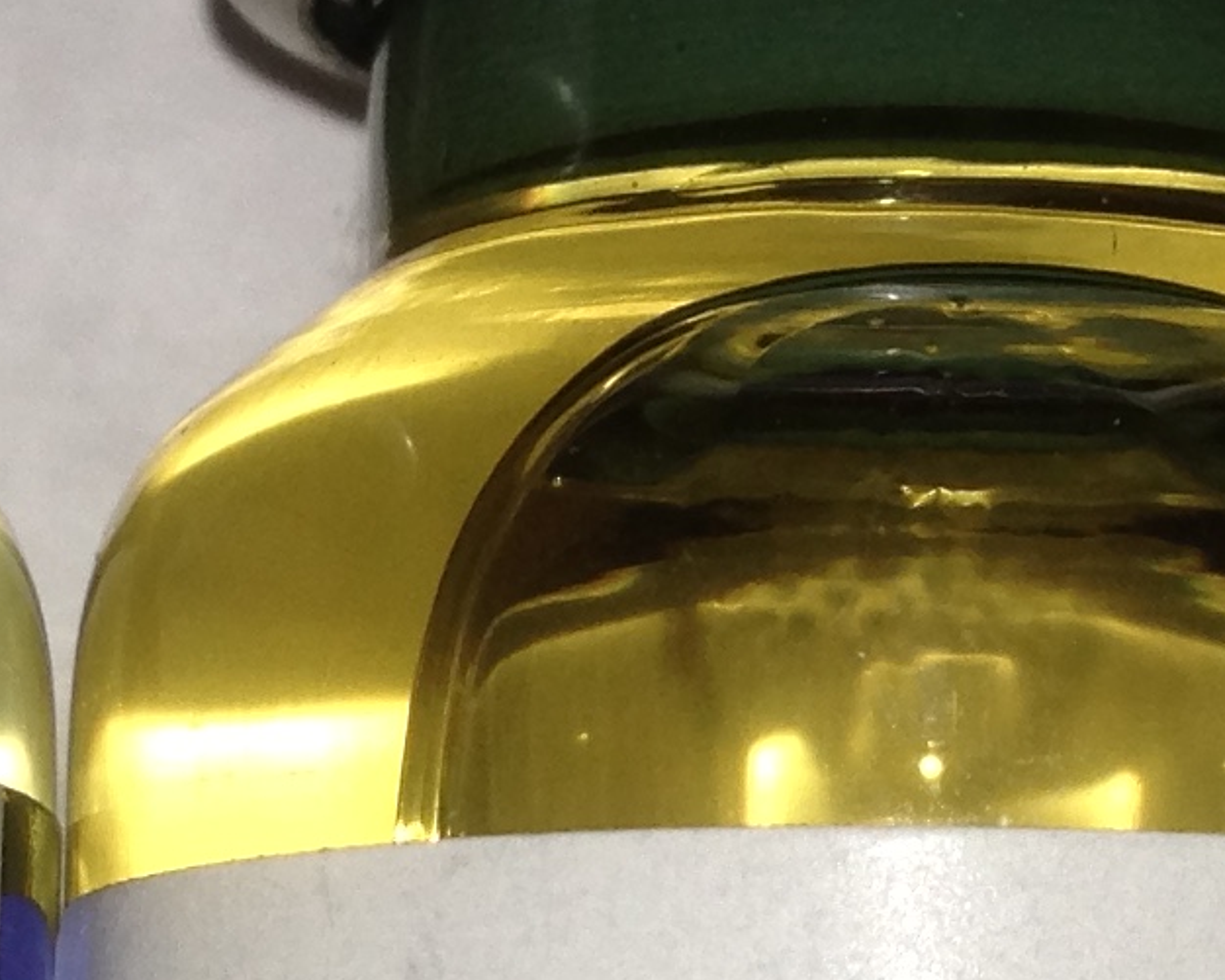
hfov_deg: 11.5
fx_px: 6092
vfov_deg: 9.2
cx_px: 501
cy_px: 943
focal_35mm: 168
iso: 50
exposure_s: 1/768
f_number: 2.4
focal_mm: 4.12
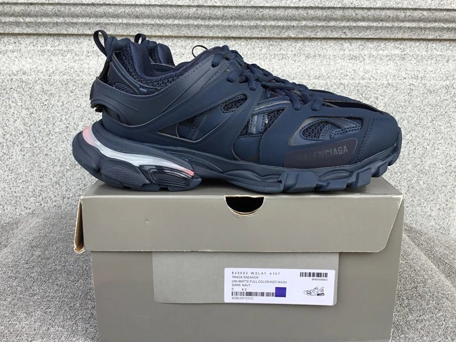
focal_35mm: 35
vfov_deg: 40.7
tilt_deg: -14.6
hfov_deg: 52.6
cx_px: 237
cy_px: 170
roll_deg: -0.1
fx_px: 461
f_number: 2.4
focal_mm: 3.3
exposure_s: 1/142
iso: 25
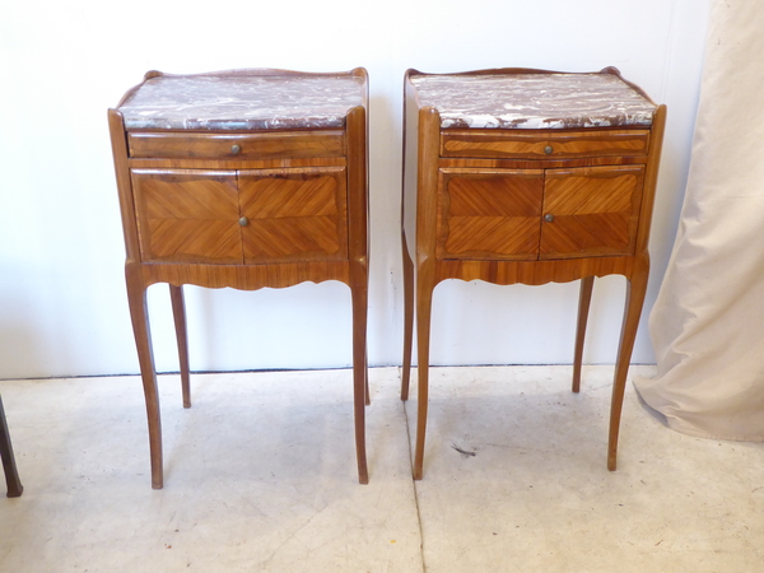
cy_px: 286
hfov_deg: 44.8
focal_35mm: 42
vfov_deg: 34.3
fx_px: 927
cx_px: 382
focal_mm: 7.2
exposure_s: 1/8
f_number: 3.8
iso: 400
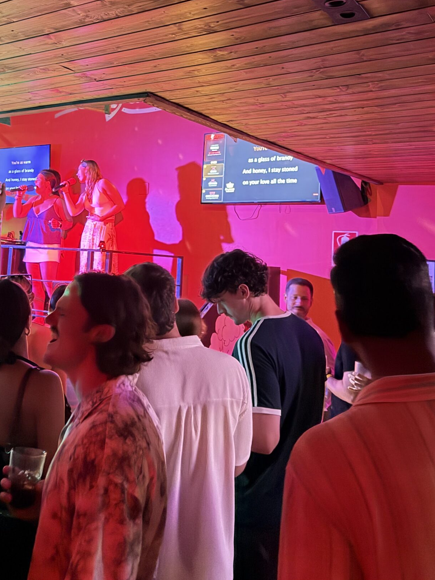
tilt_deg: +5.5
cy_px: 194
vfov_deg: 48.2
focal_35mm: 38
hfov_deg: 37.3
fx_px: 637
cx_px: 142
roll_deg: -3.9
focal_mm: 6.76
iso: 1600
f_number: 1.78
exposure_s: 1/20
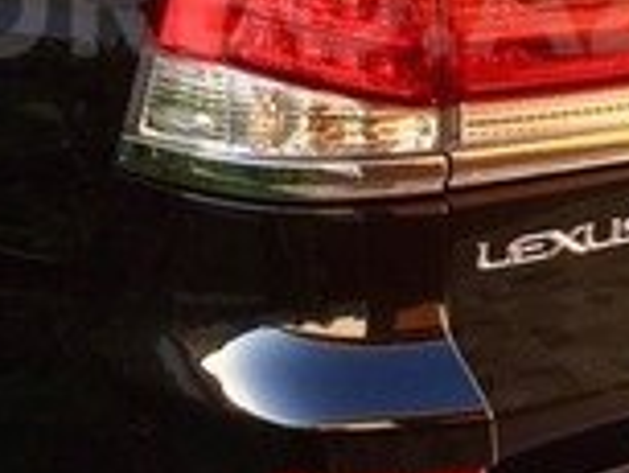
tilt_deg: -12.9
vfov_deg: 11.7
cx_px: 263
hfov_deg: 15.7
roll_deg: -0.5
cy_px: -6
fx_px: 2273
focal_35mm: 125
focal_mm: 4.15
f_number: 2.2
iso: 32
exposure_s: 1/105
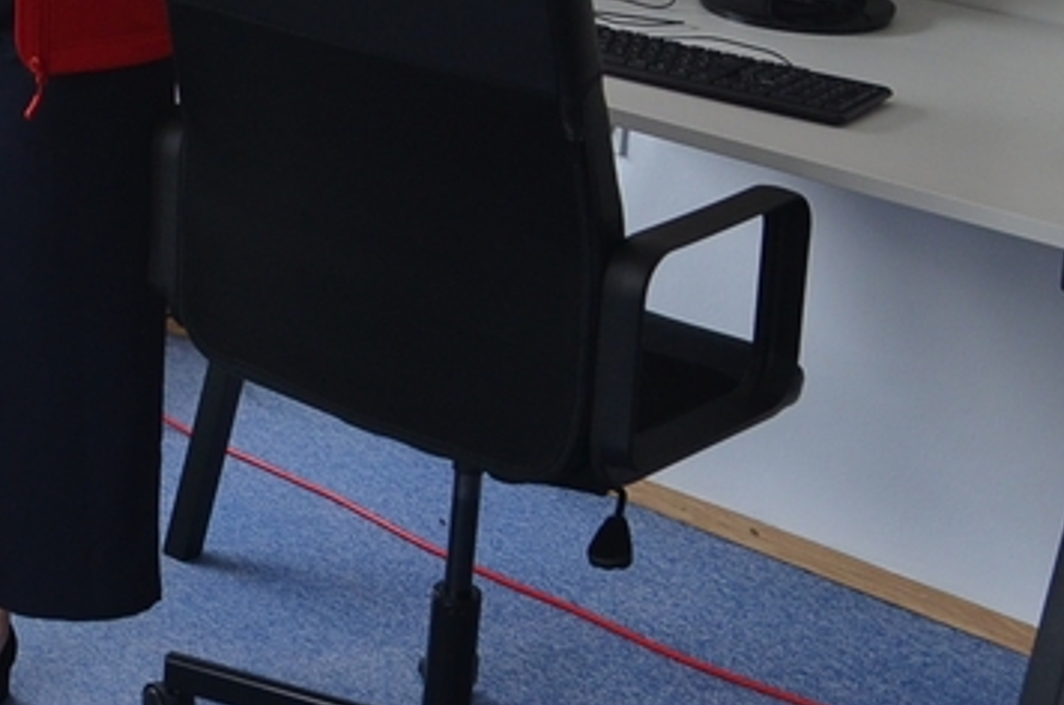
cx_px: -353
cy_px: -217
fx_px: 2980
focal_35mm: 101
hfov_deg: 18.7
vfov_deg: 13.0
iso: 400
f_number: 5
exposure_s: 1/100
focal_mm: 20
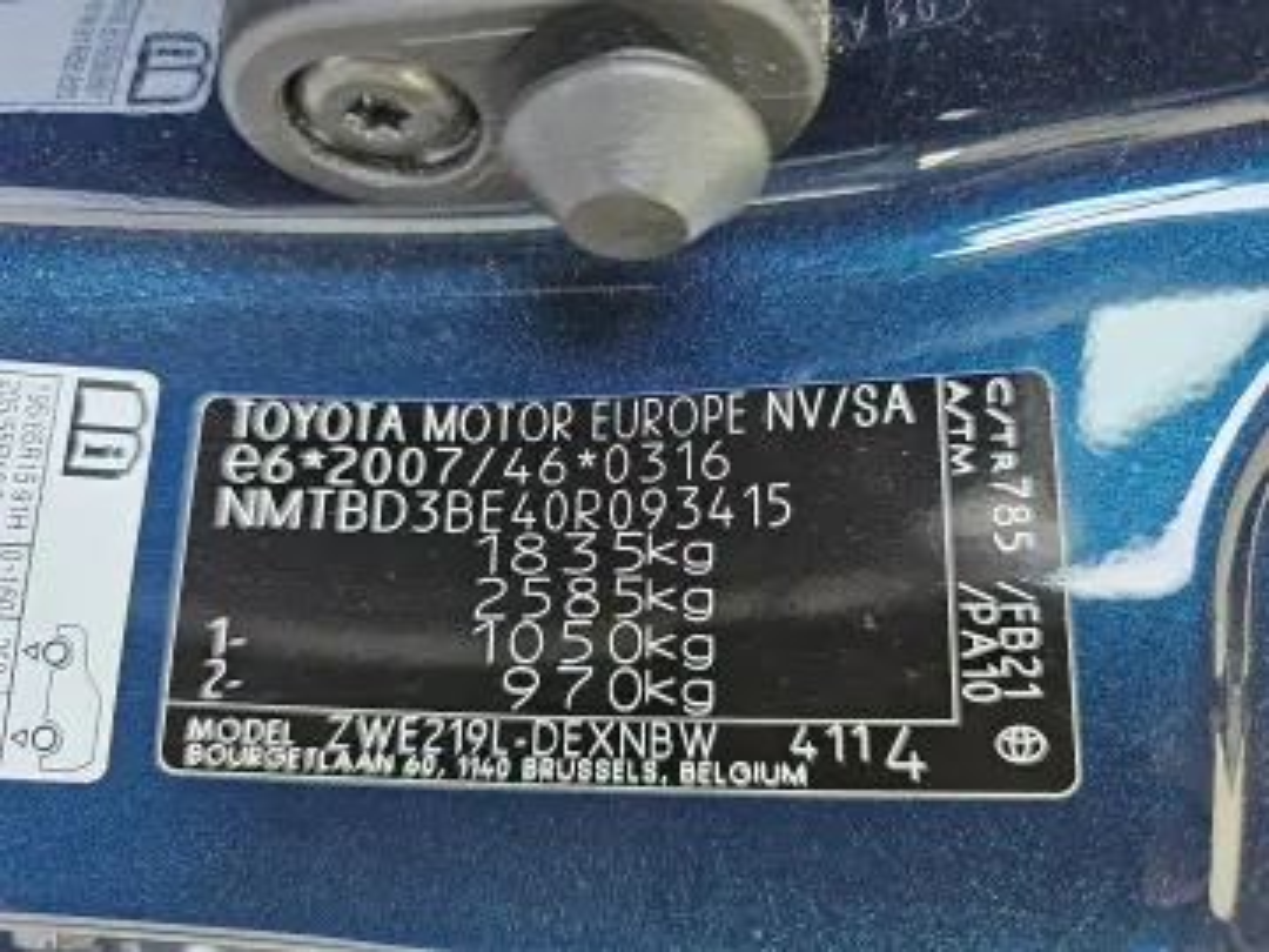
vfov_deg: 58.9
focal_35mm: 23
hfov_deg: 73.9
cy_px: 476
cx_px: 634
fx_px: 843
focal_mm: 6.3
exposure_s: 1/100
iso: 500
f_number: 1.7
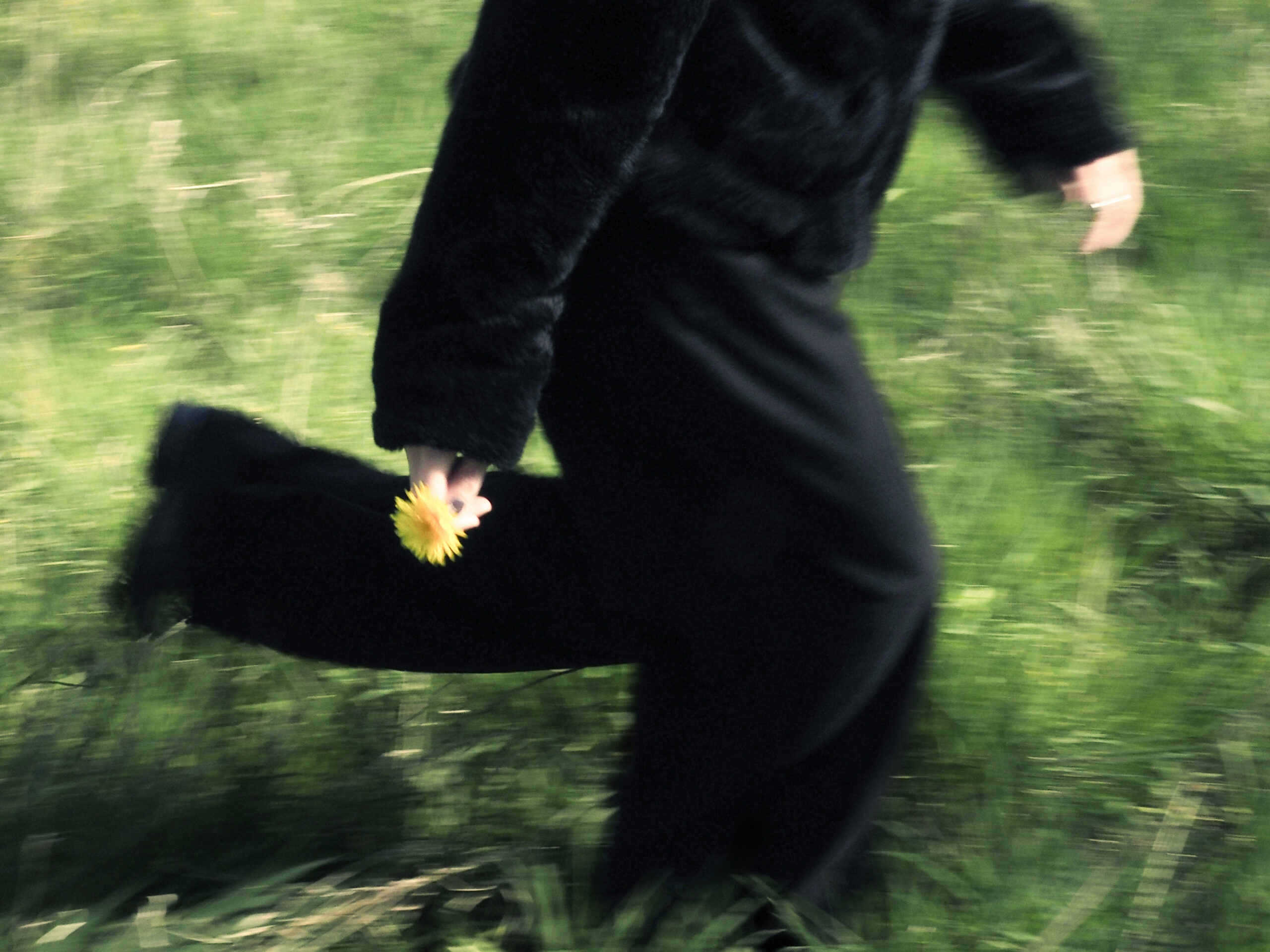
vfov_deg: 29.1
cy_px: 476
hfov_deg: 38.2
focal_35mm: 50
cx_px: 635
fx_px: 1834
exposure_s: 1/80
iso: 400
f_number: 22
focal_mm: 25
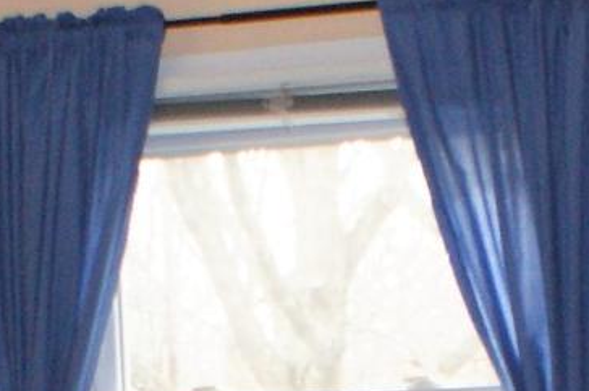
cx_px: 435
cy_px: 891
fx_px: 3498
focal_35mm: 214
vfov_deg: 6.2
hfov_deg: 9.6
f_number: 5.6
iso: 400
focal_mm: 18
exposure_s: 1/60
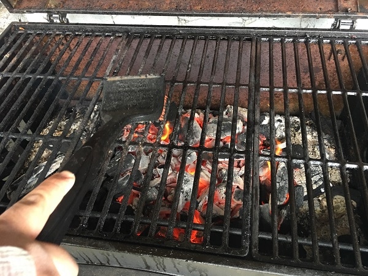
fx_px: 308
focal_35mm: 29
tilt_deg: -49.9
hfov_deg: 61.7
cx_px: 184
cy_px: 138
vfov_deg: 48.2
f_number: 2.2
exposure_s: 1/15
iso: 64
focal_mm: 4.15
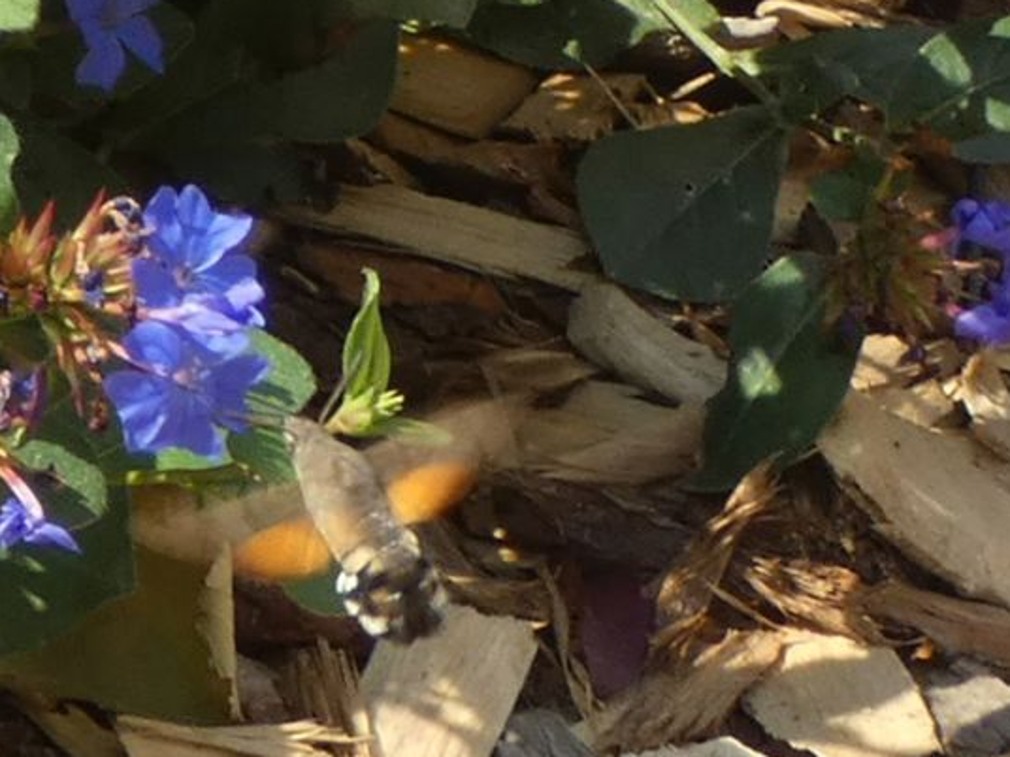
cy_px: 501
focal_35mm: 167
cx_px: 257
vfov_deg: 8.9
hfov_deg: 11.8
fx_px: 4873
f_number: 4.9
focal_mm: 18.8
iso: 80
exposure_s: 1/100
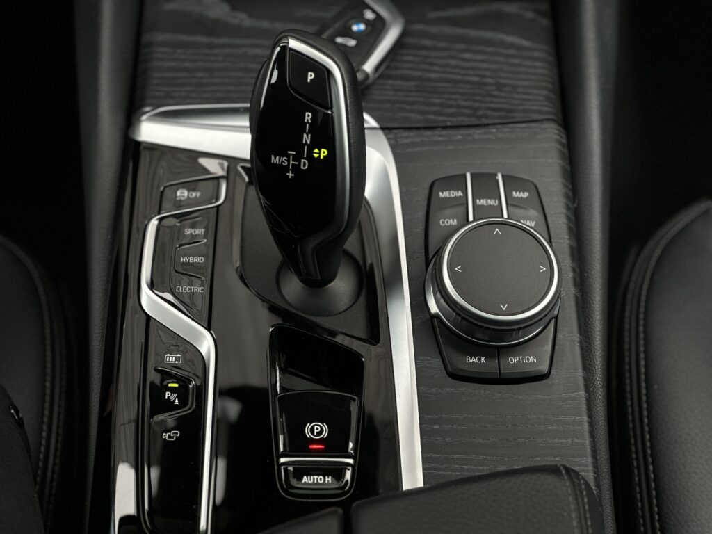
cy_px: 267
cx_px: 356
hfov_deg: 25.3
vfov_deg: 19.1
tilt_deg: -52.4
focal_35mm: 77
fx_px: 1584
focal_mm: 9
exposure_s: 1/99
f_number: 2.8
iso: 100
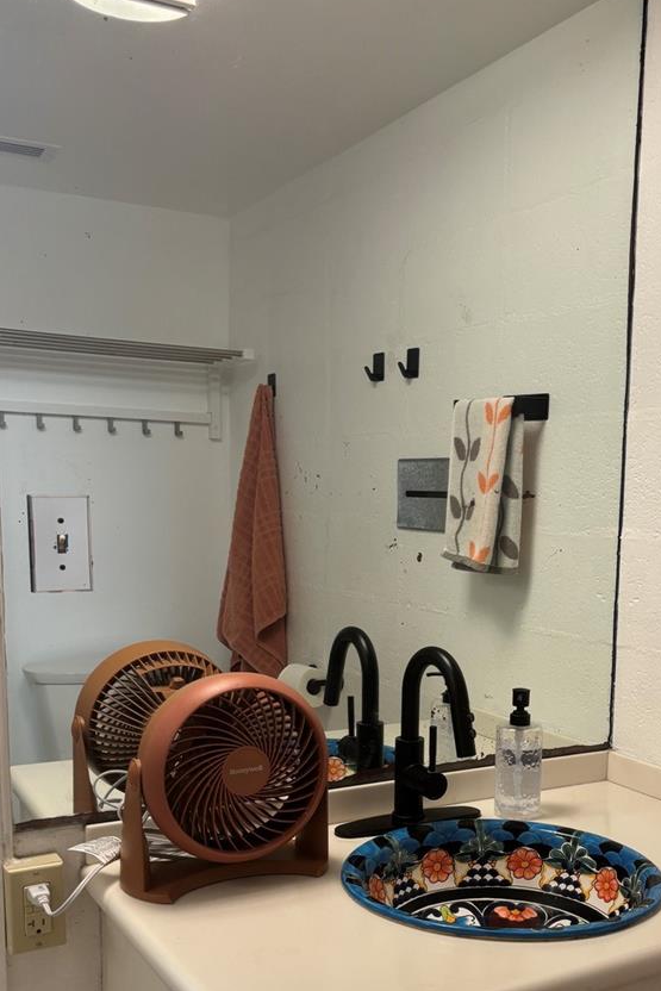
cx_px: 439
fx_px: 1074
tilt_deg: -8.4
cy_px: 641
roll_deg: -2.0
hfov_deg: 33.9
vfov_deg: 48.9
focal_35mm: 39
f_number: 1.6
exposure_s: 1/60
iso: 100
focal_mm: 5.96
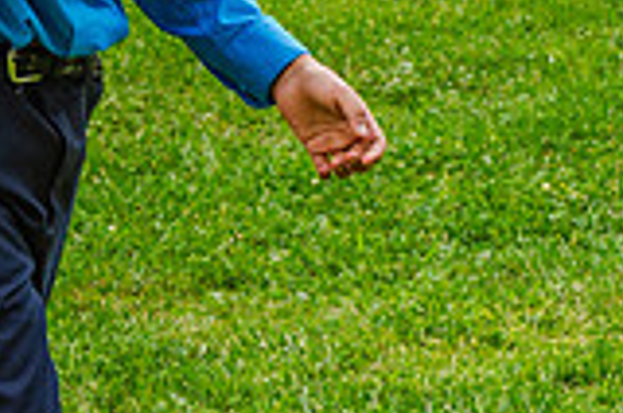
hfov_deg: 5.3
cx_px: -74
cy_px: -269
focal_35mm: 391
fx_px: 6753
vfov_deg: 3.5
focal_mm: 72
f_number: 5.6
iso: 200
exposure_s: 1/125
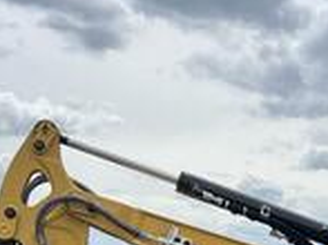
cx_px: 417
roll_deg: -2.6
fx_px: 956
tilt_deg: -7.2
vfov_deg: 13.4
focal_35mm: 101
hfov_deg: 18.2
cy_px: 416
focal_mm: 5.7
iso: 50
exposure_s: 1/2841
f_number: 1.5
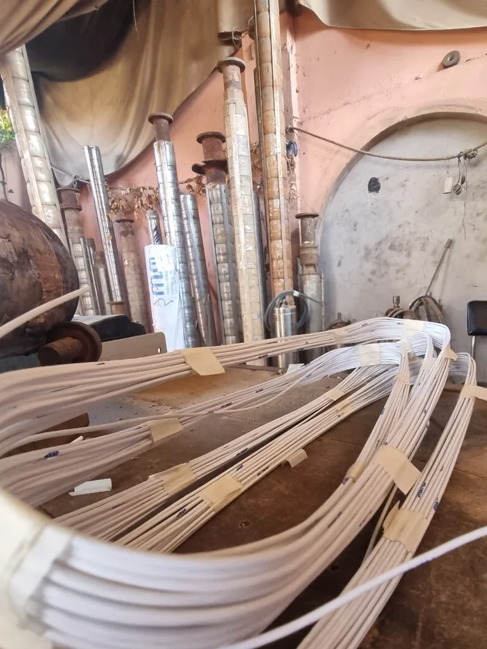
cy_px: 401
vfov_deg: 83.2
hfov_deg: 68.3
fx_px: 356
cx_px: 279
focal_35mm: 19
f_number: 2.2
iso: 320
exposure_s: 1/50
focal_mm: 2.2
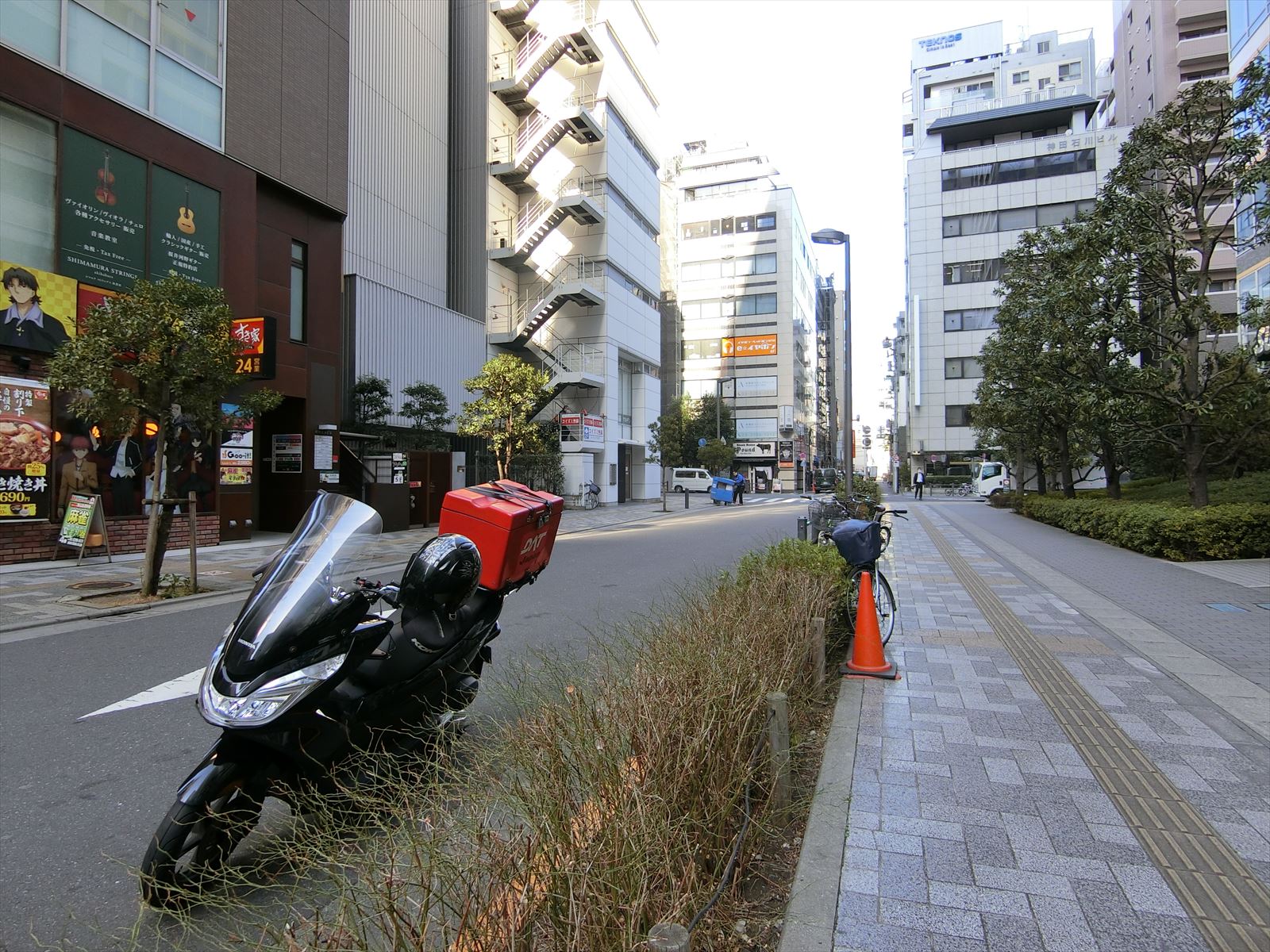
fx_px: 697
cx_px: 635
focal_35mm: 19
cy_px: 476
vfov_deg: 68.7
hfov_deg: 84.7
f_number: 2.7
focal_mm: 4.06
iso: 80
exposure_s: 1/200
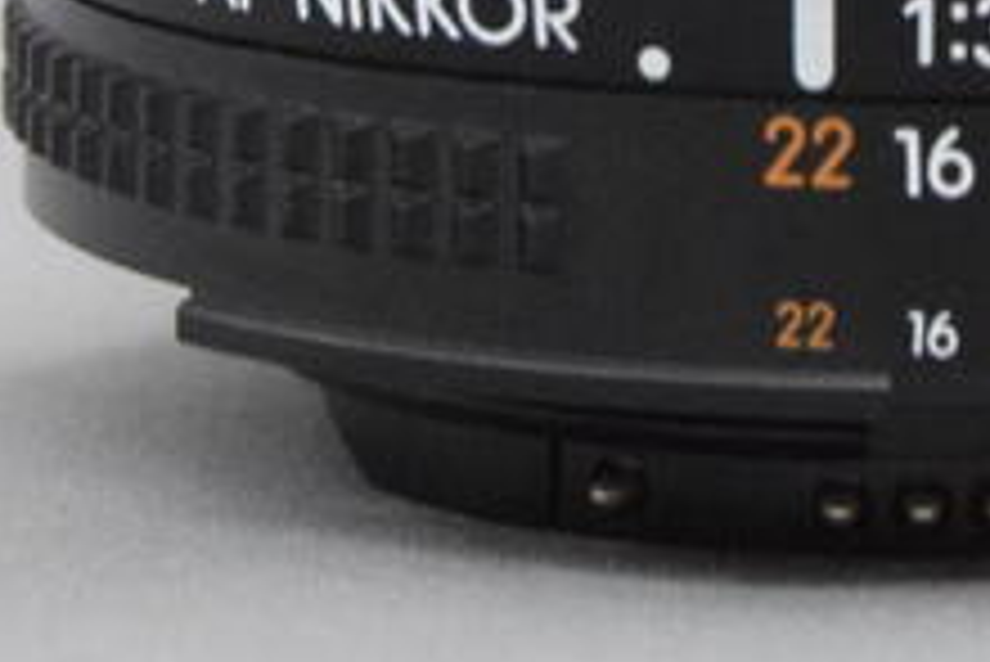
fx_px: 10787
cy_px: -838
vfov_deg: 3.5
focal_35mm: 392
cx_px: 824
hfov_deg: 5.3
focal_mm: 48
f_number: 8
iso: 3200
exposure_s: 1/125
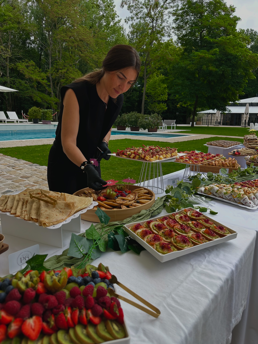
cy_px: 172
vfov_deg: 71.6
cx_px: 129
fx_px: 239
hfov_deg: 56.8
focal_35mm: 24
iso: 80
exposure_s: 1/1412
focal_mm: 6.86
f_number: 1.78
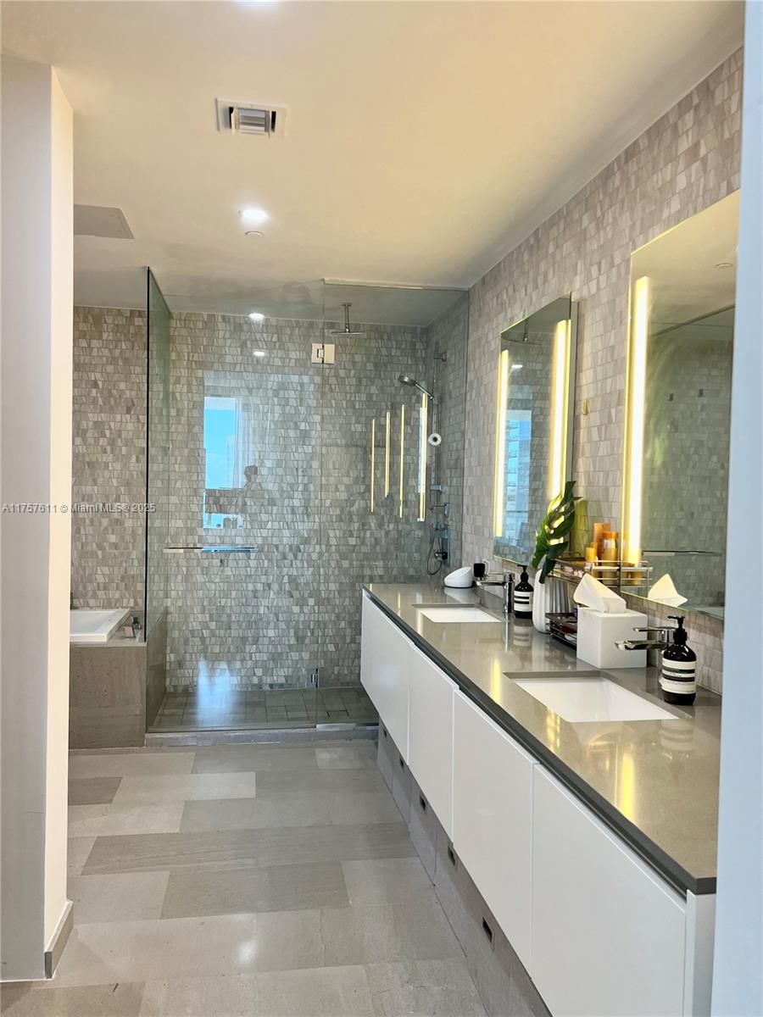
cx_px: 382
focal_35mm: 26
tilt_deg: -1.6
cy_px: 508
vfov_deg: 67.3
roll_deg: -1.7
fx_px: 764
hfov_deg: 53.1
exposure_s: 1/120
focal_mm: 5.7
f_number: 1.5
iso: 100
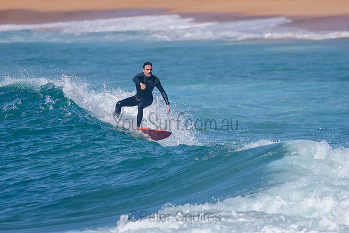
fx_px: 5942
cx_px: 135
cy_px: 90
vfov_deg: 2.2
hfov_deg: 3.4
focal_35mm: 613
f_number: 5.6
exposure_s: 1/2000
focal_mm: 500
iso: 140
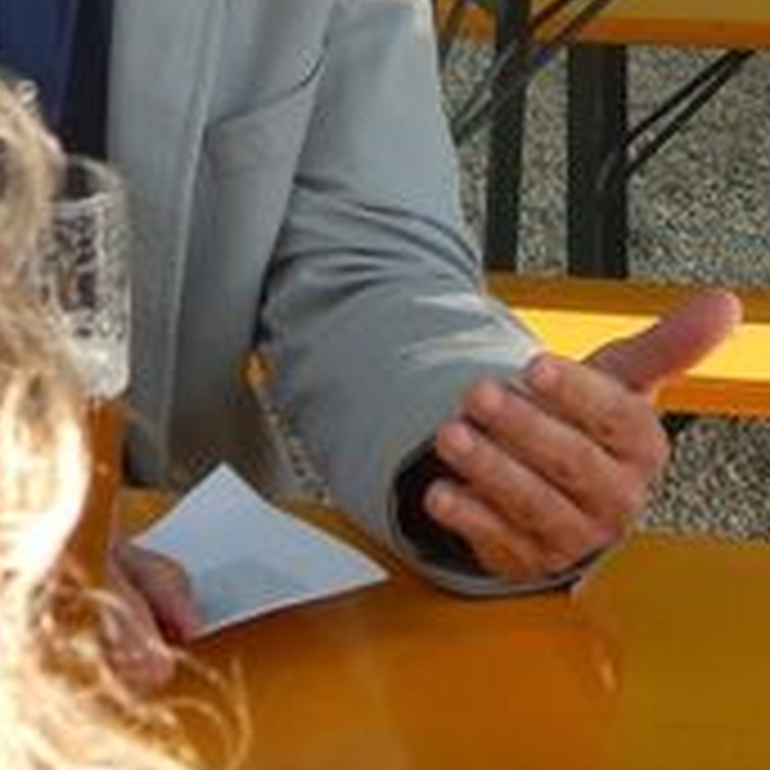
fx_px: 4454
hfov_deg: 9.9
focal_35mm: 177
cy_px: -126
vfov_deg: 9.8
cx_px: 617
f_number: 4
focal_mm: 10.9
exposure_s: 1/250
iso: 125
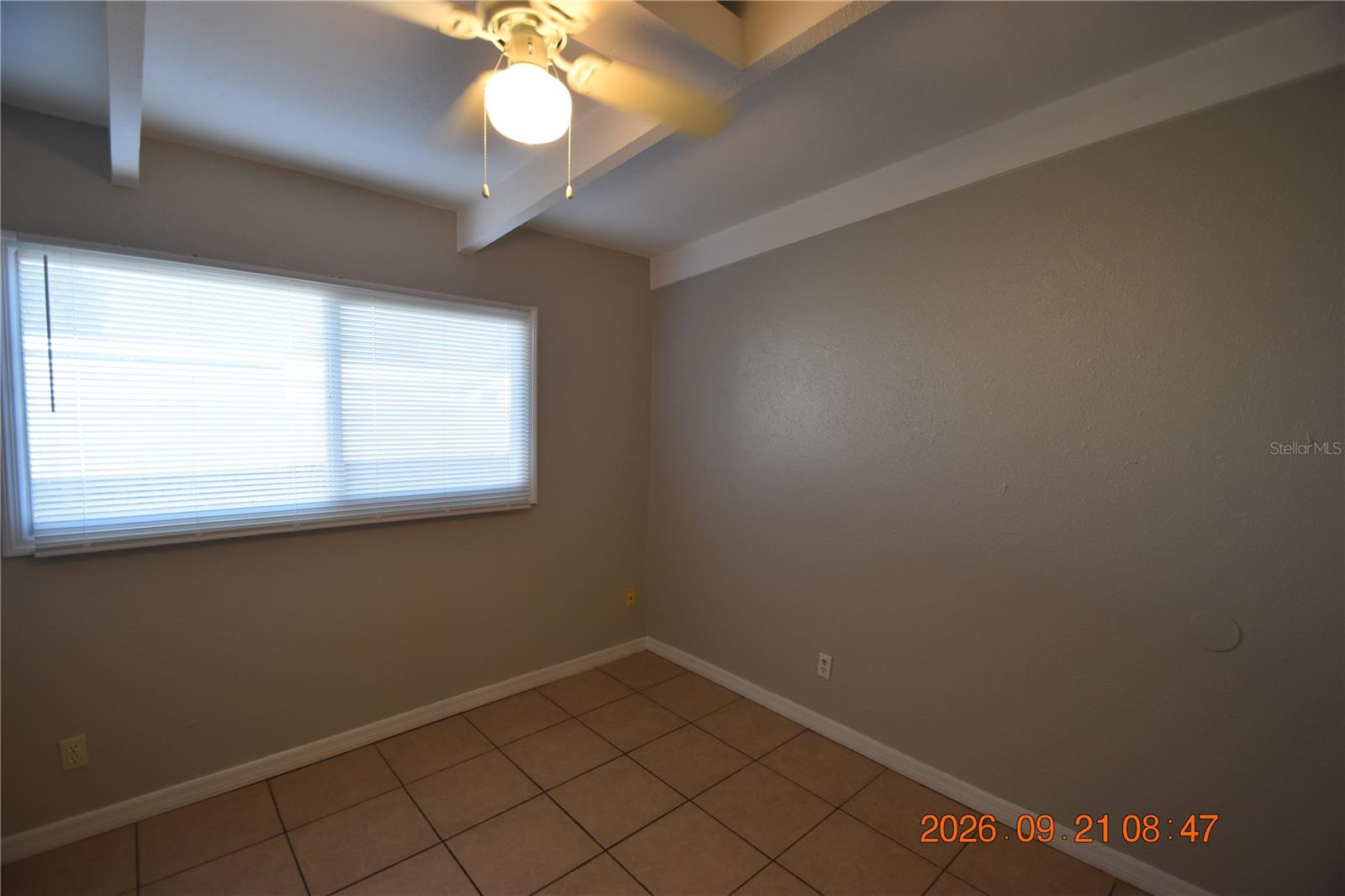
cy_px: 448
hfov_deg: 100.4
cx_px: 672
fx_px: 560
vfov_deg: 77.3
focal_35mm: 15
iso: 450
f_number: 4
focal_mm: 10
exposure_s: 1/60
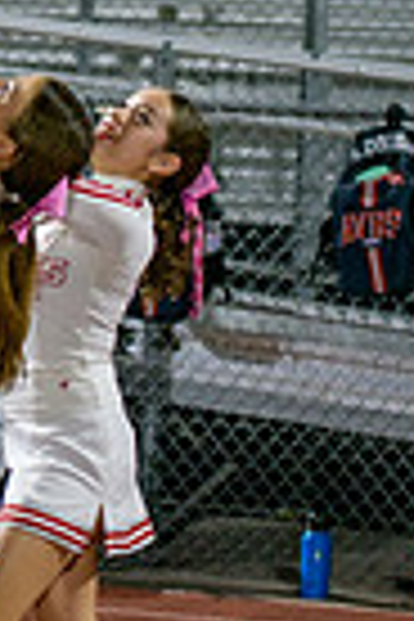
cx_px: -184
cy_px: -140
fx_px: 3950
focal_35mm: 229
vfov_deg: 8.9
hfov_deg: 5.9
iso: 1600
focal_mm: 70
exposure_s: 1/250
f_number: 2.8
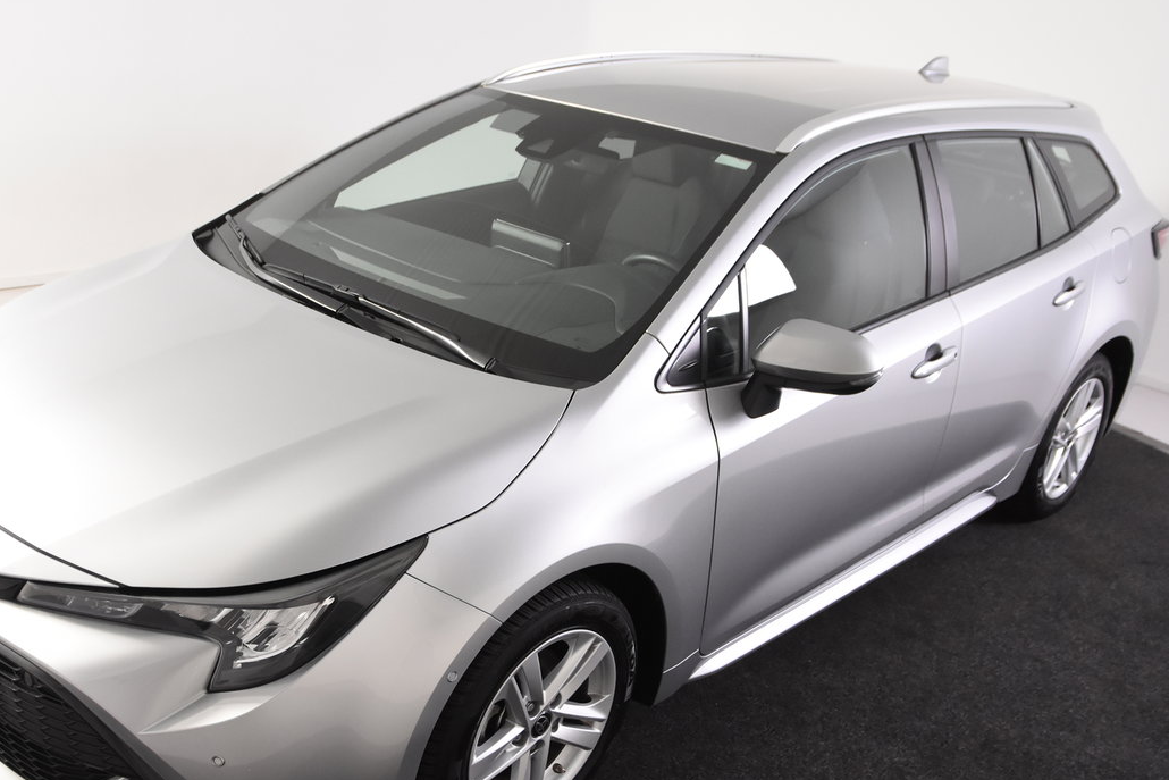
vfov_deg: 32.6
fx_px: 1331
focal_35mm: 41
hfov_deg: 47.2
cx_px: 488
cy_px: 460
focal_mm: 22
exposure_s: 1/60
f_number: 4
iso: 1600
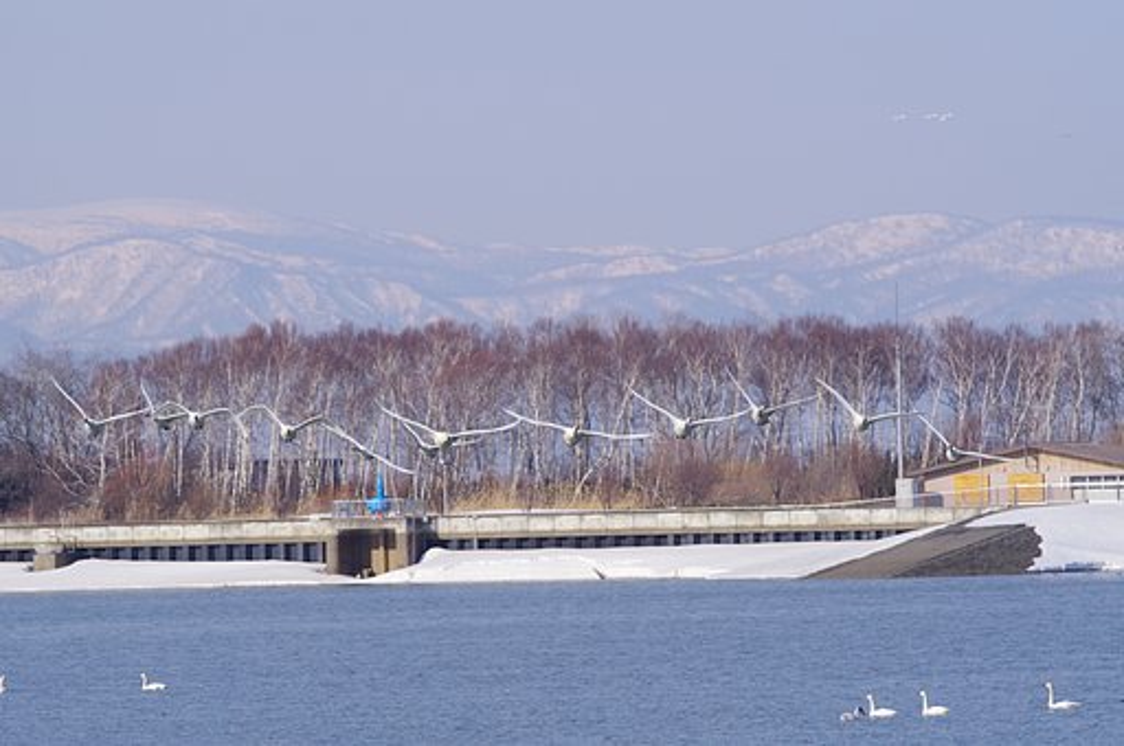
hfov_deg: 7.6
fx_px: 8419
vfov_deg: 5.1
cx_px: 562
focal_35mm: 270
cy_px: 373
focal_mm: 180
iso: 800
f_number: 8
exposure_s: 1/2000
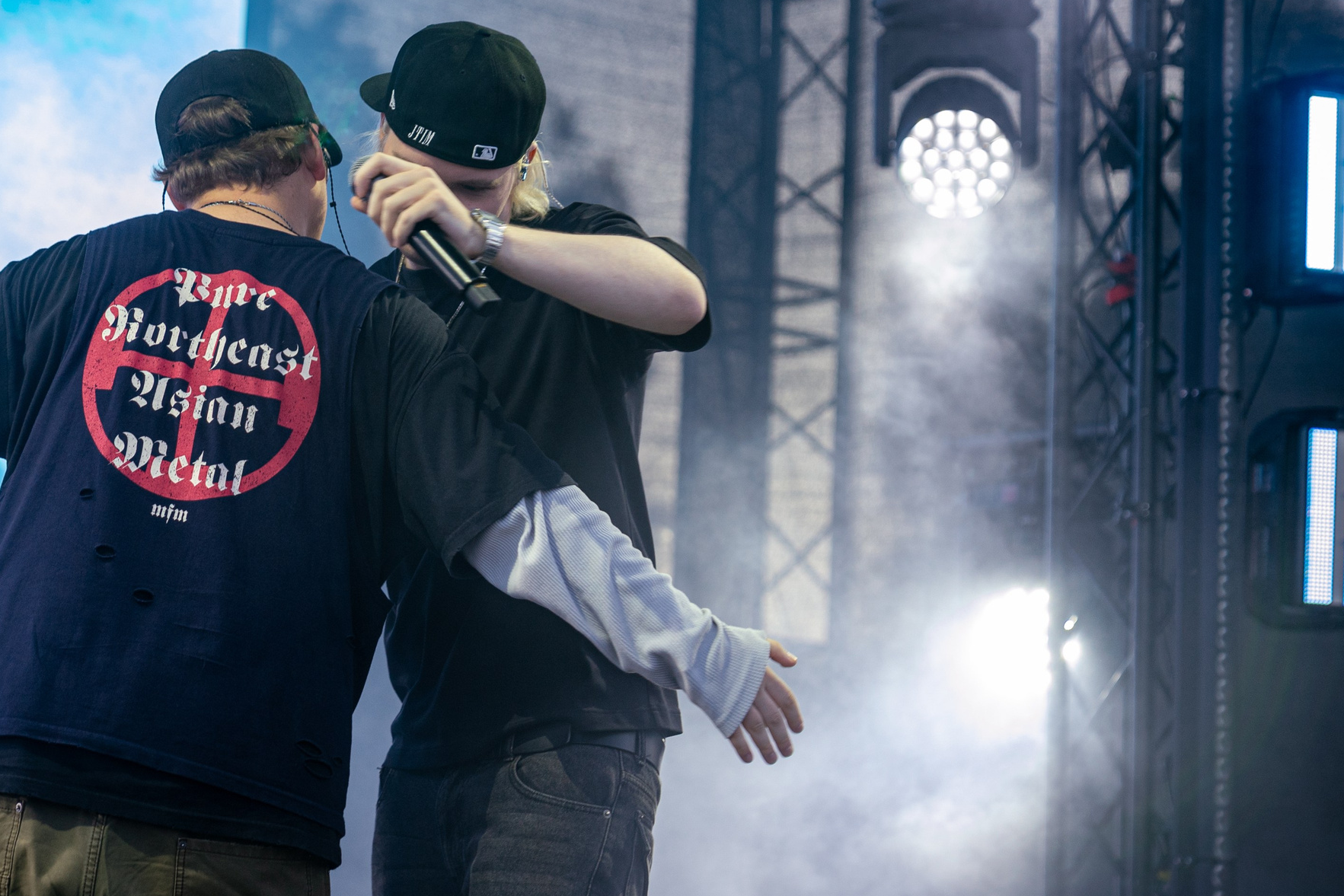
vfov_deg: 12.5
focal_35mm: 110
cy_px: 372
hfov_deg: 18.6
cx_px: 662
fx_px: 4107
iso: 400
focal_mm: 70
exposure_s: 1/400
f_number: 2.8
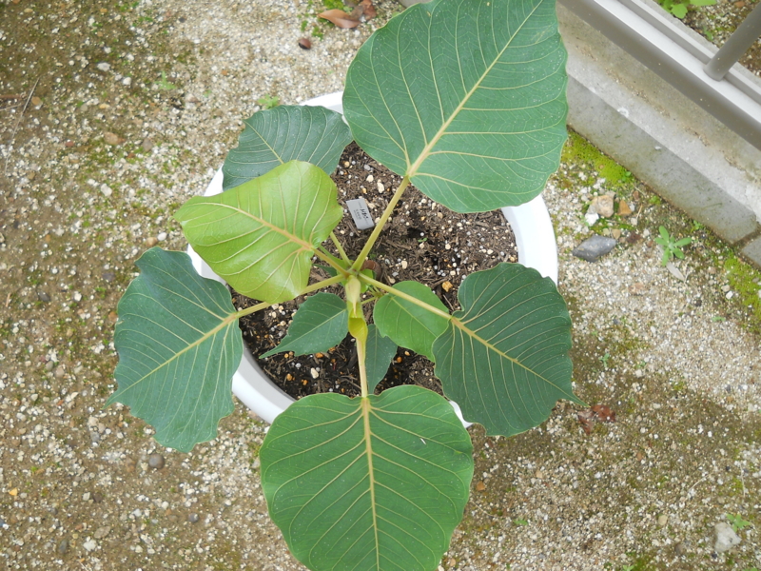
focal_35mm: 41
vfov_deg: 35.1
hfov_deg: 45.8
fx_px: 901
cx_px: 380
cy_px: 286
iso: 80
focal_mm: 6.72
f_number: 3.1
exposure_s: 1/125
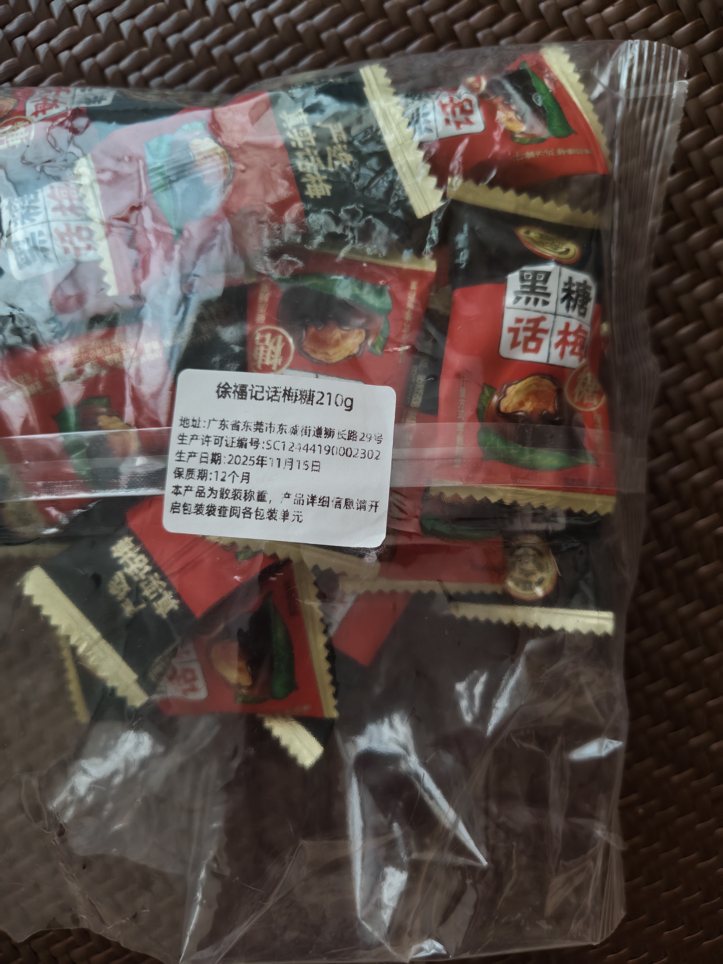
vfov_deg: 73.9
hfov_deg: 58.9
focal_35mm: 23
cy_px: 482
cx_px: 362
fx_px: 641
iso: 492
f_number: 1.88
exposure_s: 1/100
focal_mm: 5.56
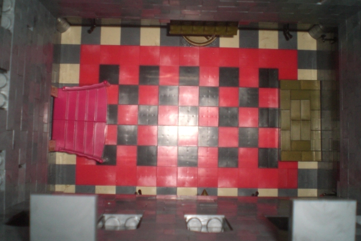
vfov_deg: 33.4
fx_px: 401
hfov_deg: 48.4
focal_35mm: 40
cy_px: 106
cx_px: 182
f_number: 3.1
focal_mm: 6.3
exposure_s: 1/60
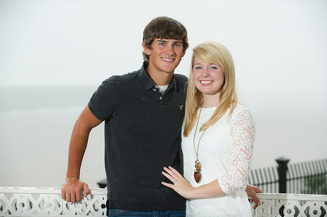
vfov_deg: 12.4
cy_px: 108
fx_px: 999
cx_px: 164
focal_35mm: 110
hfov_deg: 18.6
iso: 320
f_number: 4.5
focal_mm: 110
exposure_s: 1/320
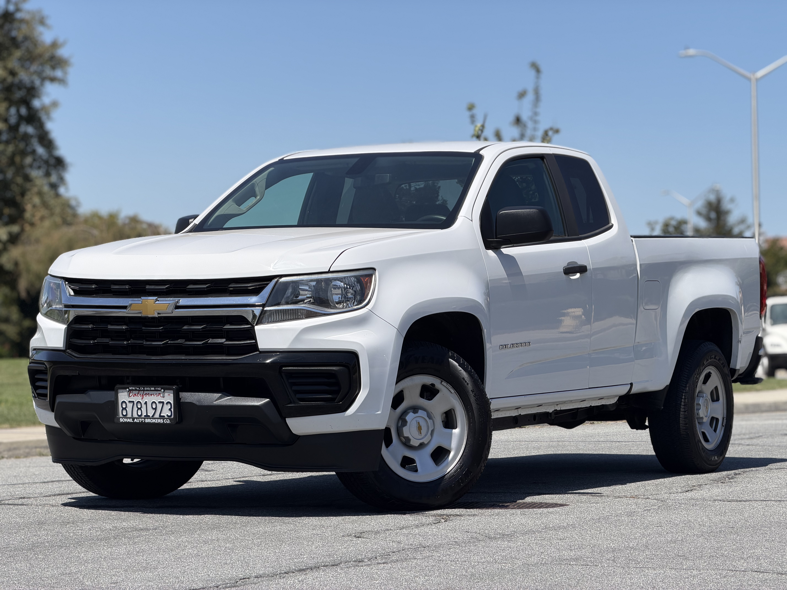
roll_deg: +0.8
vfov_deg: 14.8
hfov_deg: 19.6
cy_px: 295
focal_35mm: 100
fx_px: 2274
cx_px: 394
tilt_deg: +0.8
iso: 20
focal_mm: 16.89
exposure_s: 1/779
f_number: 2.8
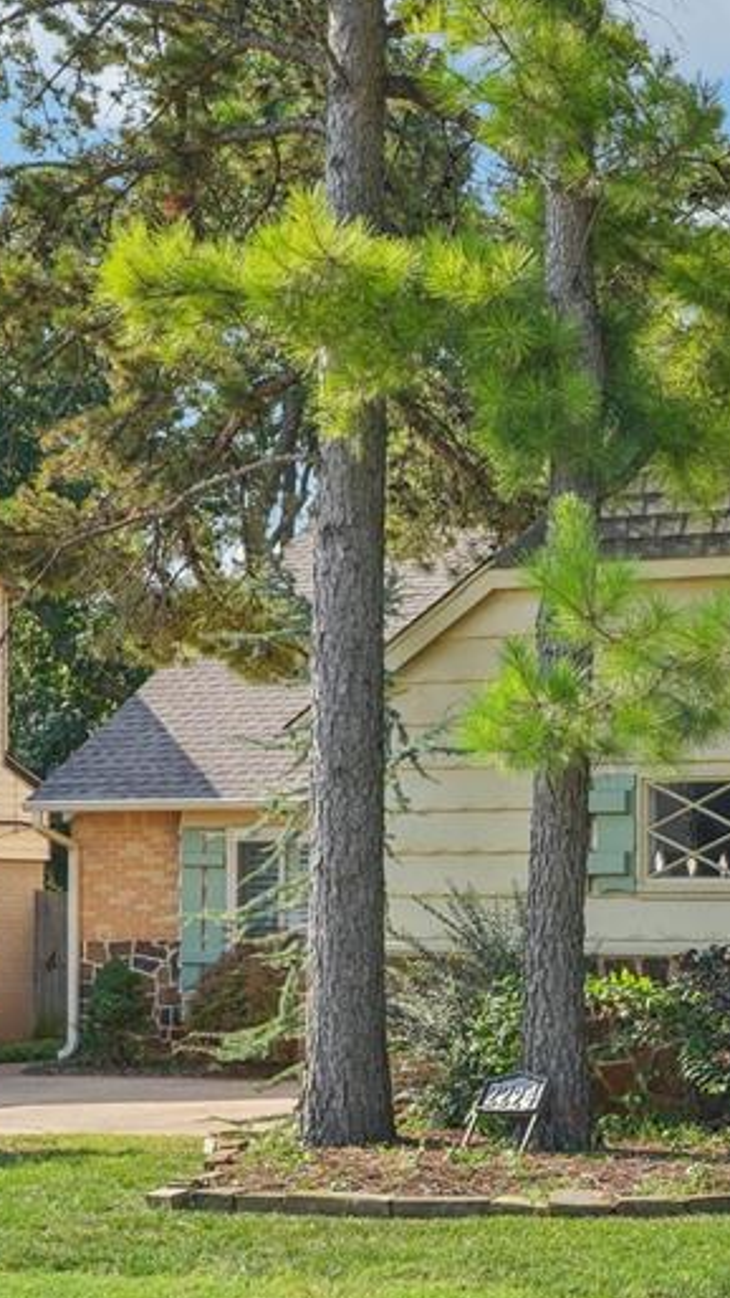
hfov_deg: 15.9
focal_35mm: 73
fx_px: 2513
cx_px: 890
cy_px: 641
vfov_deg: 29.0
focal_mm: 35
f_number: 8
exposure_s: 1/80
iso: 100
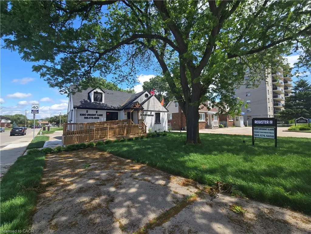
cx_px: 156
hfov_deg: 106.2
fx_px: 117
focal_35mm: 13
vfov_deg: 89.9
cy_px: 117
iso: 50
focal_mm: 2.2
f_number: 2.2
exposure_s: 1/1167
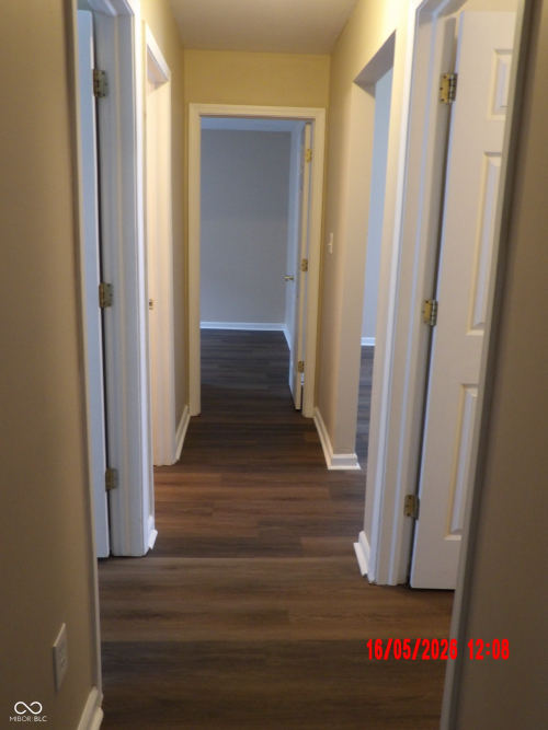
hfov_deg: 49.7
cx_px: 274
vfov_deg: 63.5
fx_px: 591
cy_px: 365
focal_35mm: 28
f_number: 3.4
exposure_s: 1/11
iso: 400
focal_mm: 5
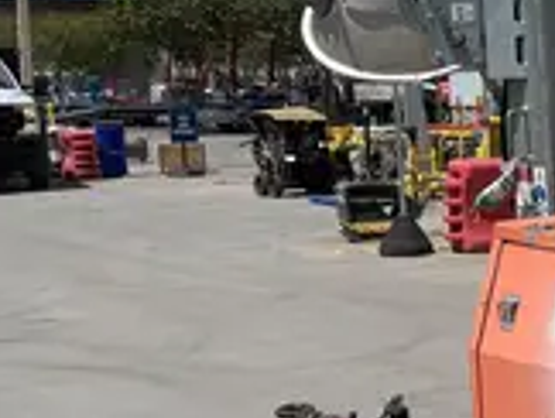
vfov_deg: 16.8
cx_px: 894
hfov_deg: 18.8
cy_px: 276
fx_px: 1413
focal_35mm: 88
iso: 50
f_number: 1.6
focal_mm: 5.1
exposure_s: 1/7353
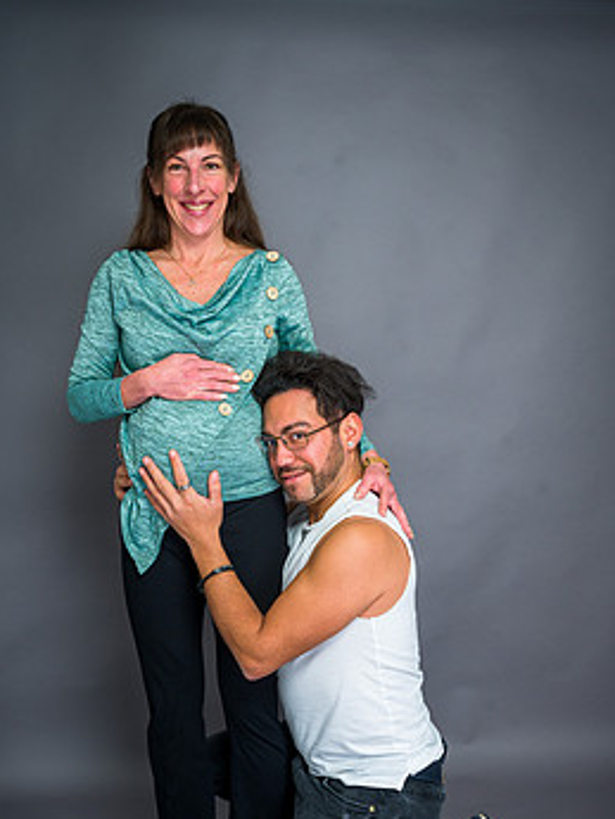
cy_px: 532
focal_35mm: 42
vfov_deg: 44.3
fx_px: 994
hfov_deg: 34.4
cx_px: 329
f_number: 6.3
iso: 200
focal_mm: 33.5
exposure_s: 1/125
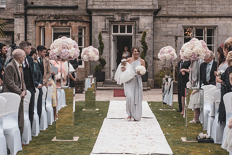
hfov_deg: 23.9
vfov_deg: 16.1
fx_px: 548
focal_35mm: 85
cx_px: 120
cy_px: 69
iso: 500
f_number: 5.6
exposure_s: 1/1600
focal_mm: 70
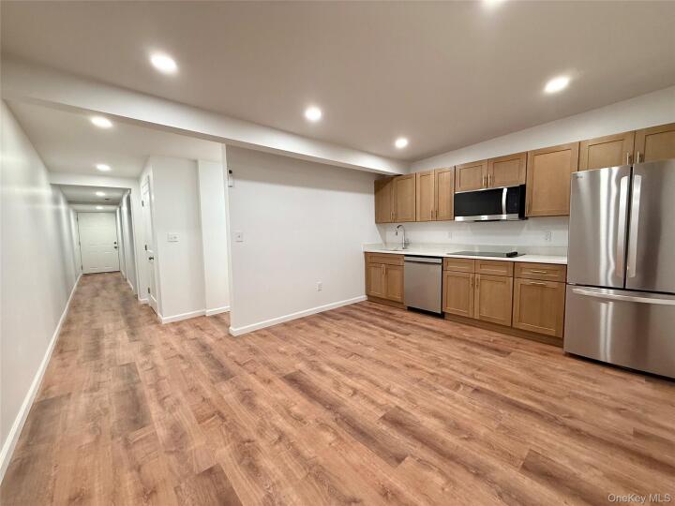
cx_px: 338
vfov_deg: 85.7
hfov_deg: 102.1
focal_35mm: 14
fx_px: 273
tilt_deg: -4.7
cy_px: 253
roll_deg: +0.8
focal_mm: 2.22
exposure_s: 1/120
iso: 200
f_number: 2.2
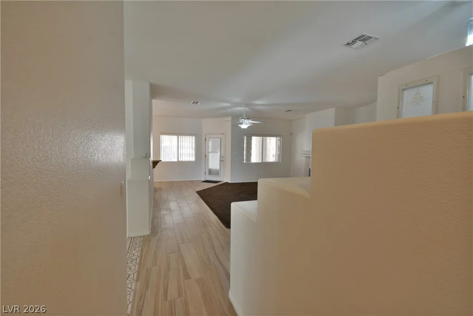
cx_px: 236
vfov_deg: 77.4
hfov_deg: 100.4
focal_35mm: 15
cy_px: 158
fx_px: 197
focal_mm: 10
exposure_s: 1/20
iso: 1000
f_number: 7.1
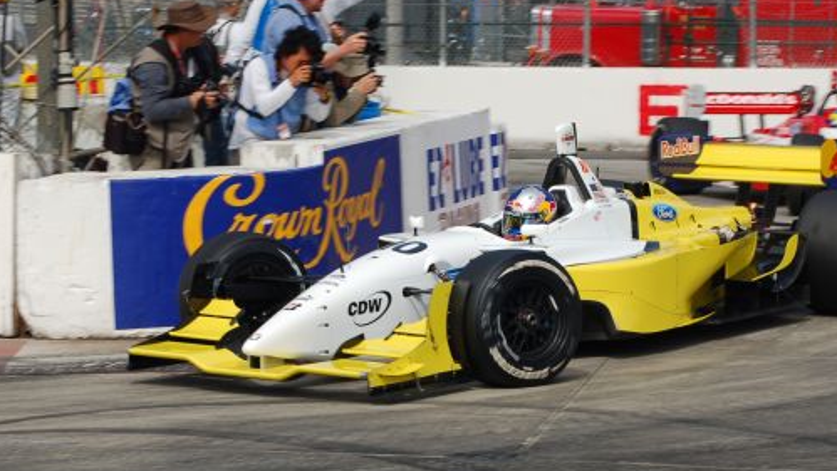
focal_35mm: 132
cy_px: 286
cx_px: 441
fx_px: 2930
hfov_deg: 16.3
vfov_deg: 9.2
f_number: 9
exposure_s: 1/320
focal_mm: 70
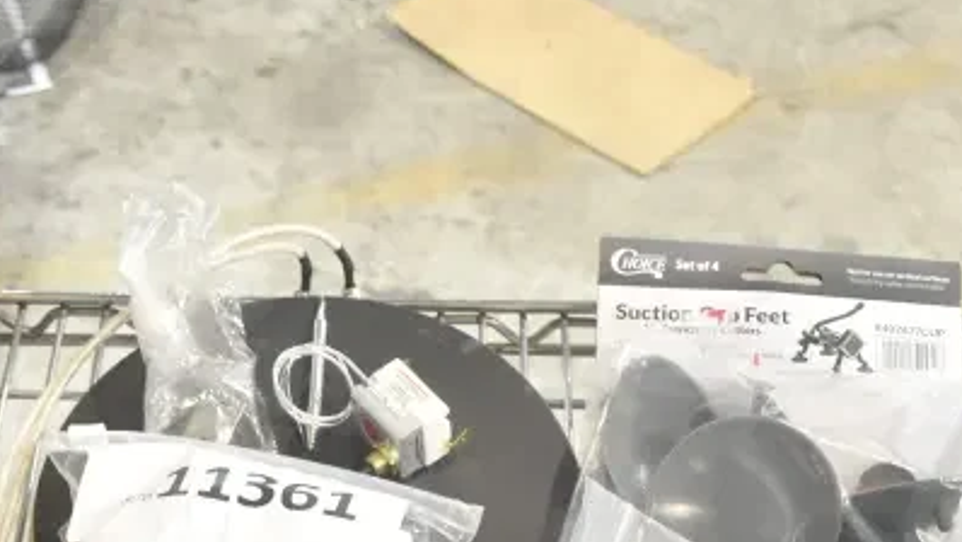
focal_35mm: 65
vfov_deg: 16.3
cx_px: 517
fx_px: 1658
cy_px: 893
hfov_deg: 32.3
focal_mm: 18
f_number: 4.5
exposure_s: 1/80
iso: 1600
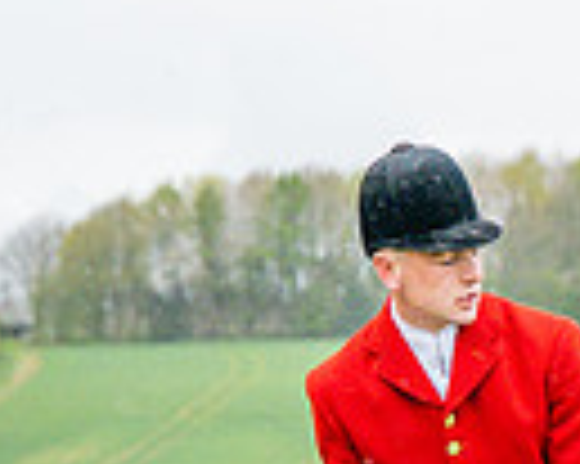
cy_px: 1023
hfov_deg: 3.2
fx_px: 10395
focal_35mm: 606
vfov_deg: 2.5
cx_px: 518
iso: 400
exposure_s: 1/1600
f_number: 4
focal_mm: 70
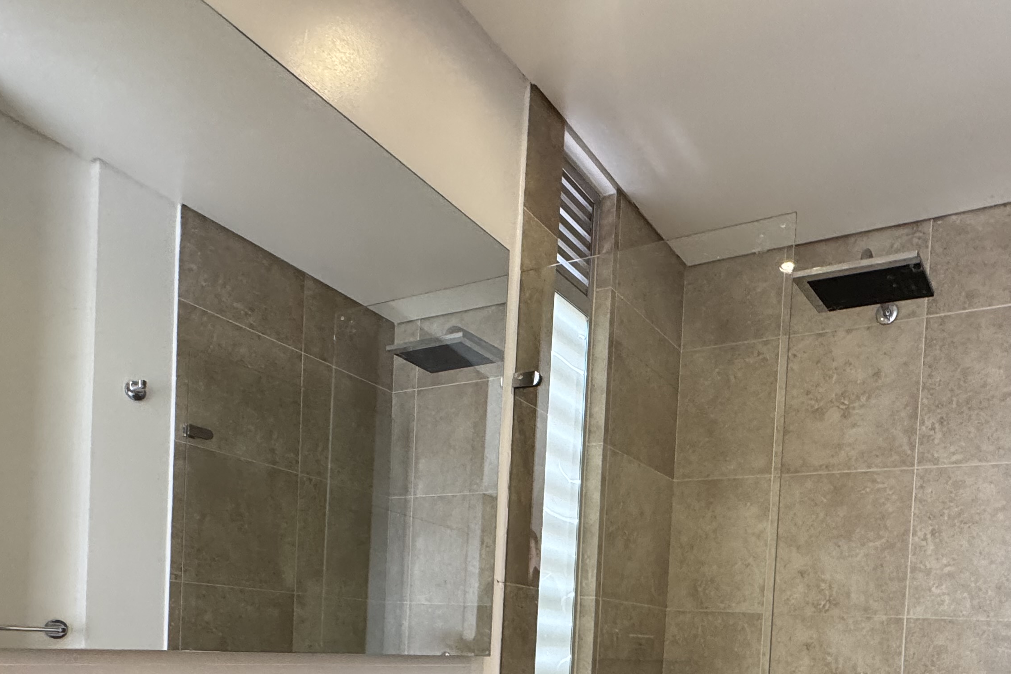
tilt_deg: -1.3
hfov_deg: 67.4
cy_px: 670
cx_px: 676
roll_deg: -1.7
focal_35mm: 26
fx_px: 730
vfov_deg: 42.9
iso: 320
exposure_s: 1/65
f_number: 2.2
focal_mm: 2.22
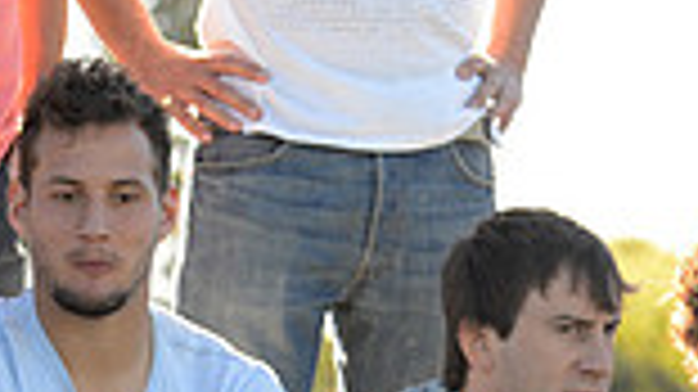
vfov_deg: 3.1
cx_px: 248
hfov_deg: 5.6
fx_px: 7103
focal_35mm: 384
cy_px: 827
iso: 320
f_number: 4.5
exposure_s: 1/320
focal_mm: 98
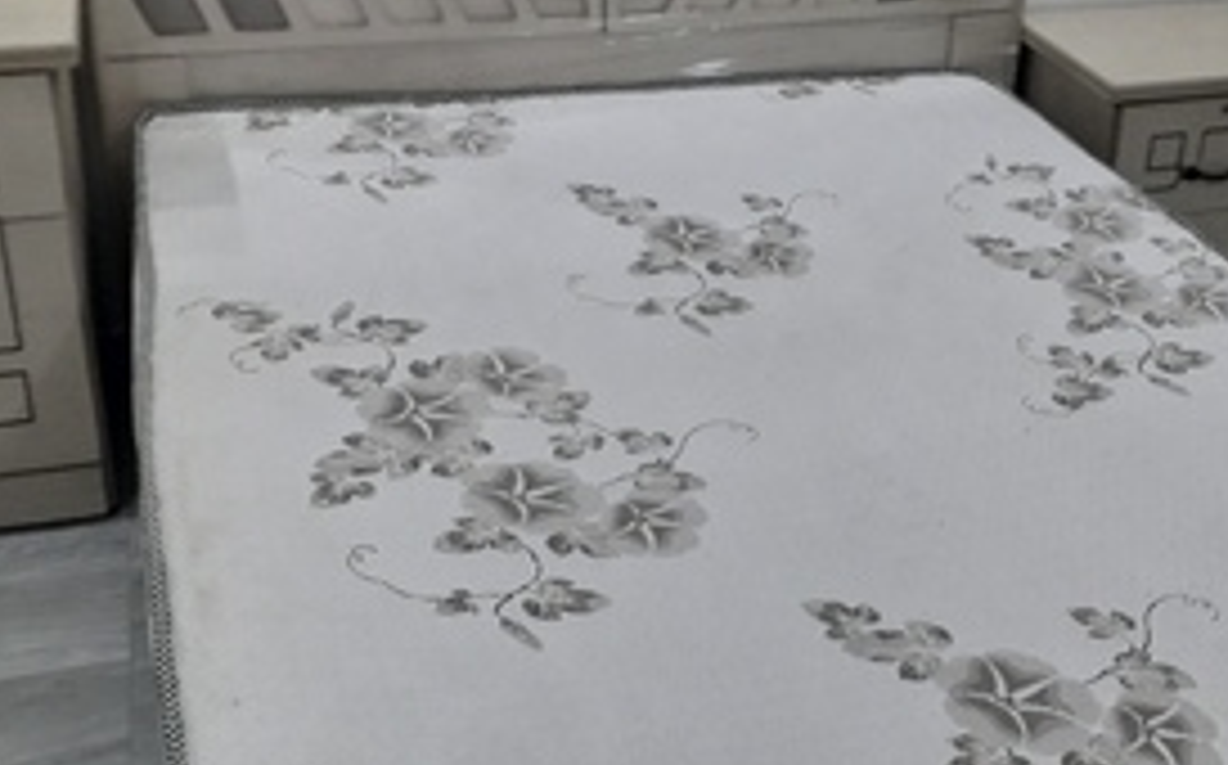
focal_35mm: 48
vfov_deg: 26.7
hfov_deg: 41.5
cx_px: 785
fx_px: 1605
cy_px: 263
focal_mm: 3.6
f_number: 1.9
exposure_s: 1/50
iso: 200
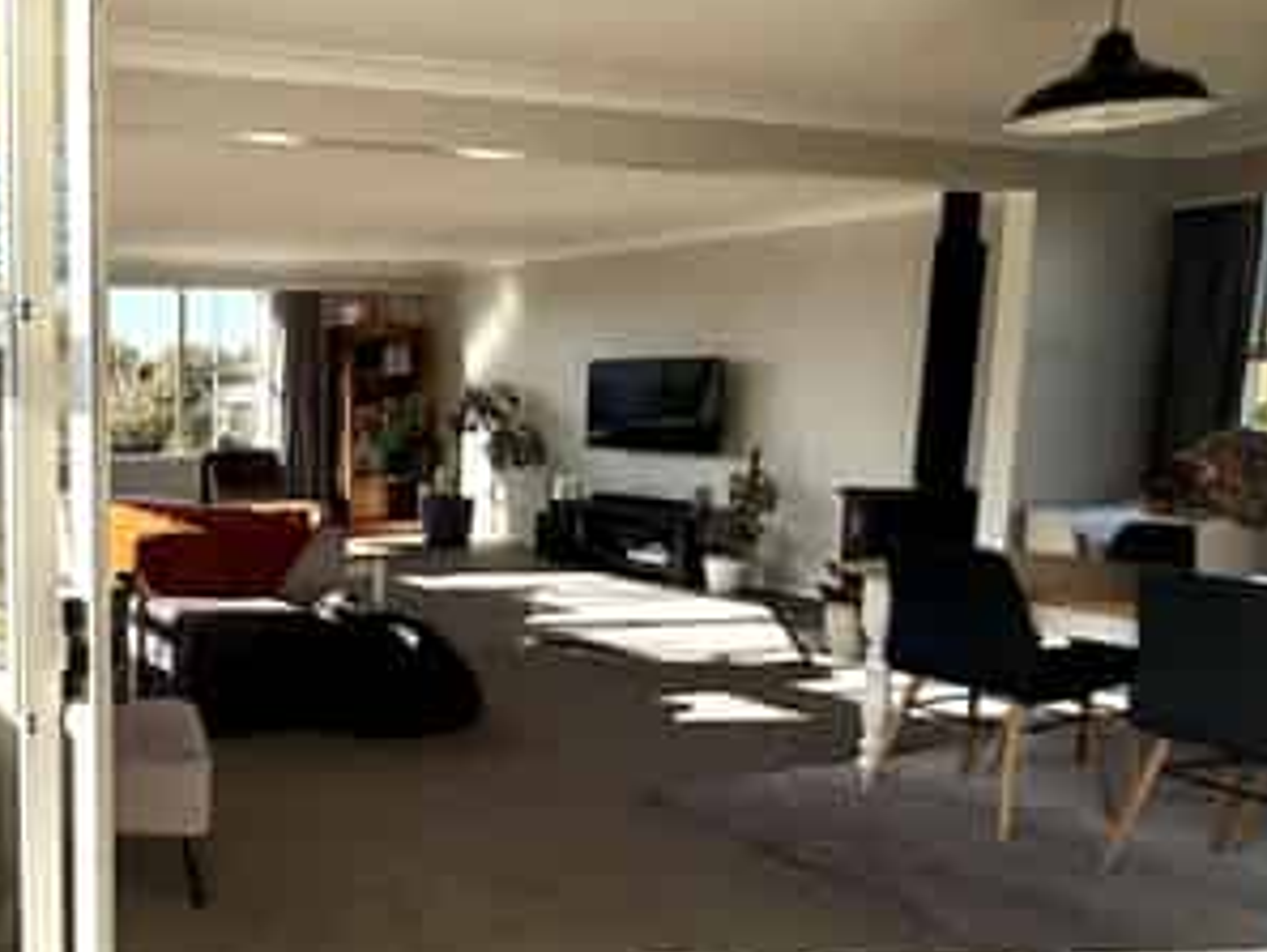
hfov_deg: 49.5
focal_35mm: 31
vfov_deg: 45.4
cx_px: 51
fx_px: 1135
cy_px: 527
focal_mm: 2.22
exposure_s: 1/830
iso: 64
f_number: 2.2
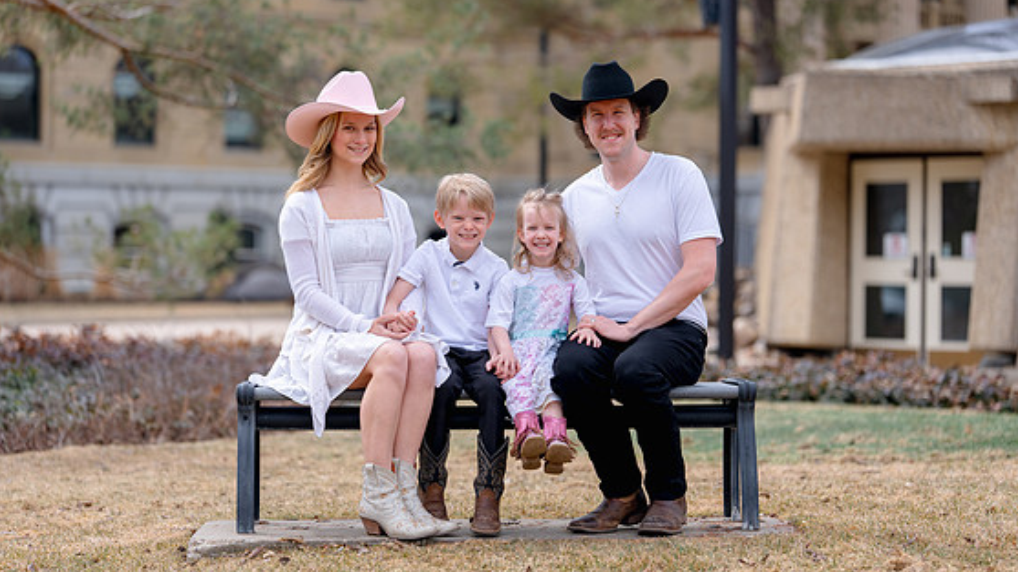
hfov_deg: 22.2
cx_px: 512
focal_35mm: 96
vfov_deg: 12.6
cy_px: 284
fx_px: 2591
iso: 100
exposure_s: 1/2500
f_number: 2
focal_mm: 88
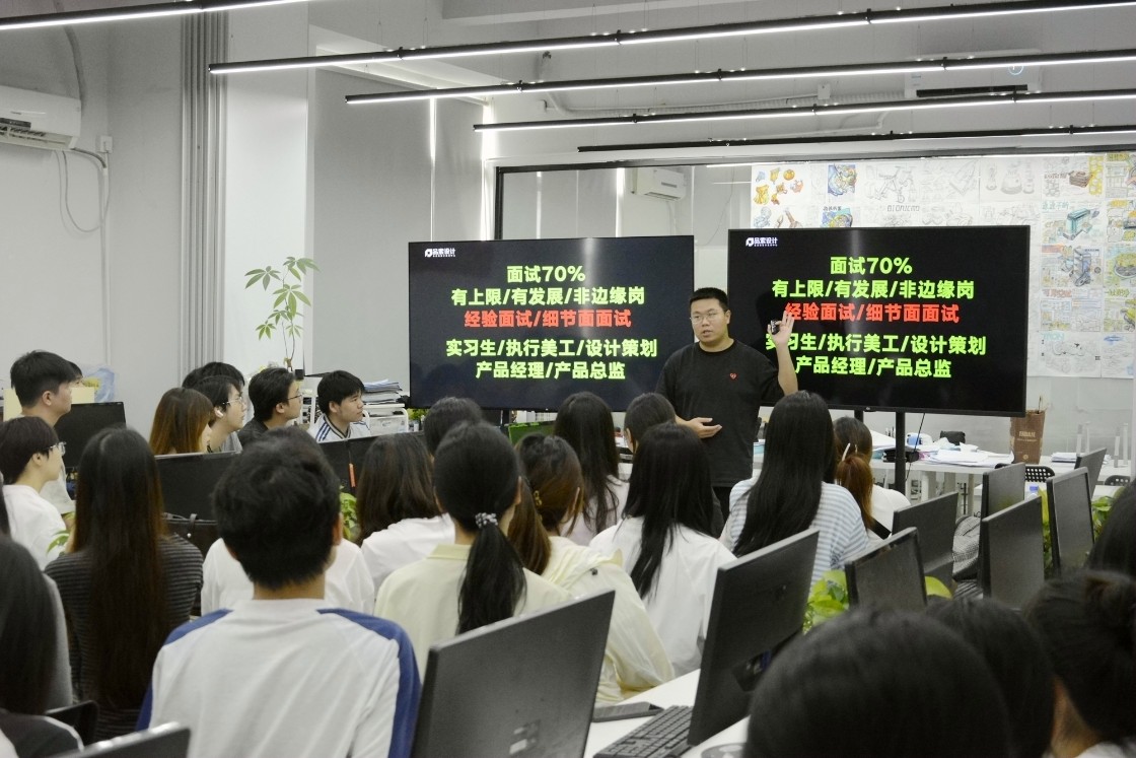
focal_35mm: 52
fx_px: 1657
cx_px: 568
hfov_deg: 37.8
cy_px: 379
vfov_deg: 25.8
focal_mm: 35
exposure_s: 1/125
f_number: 5.6
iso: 3200
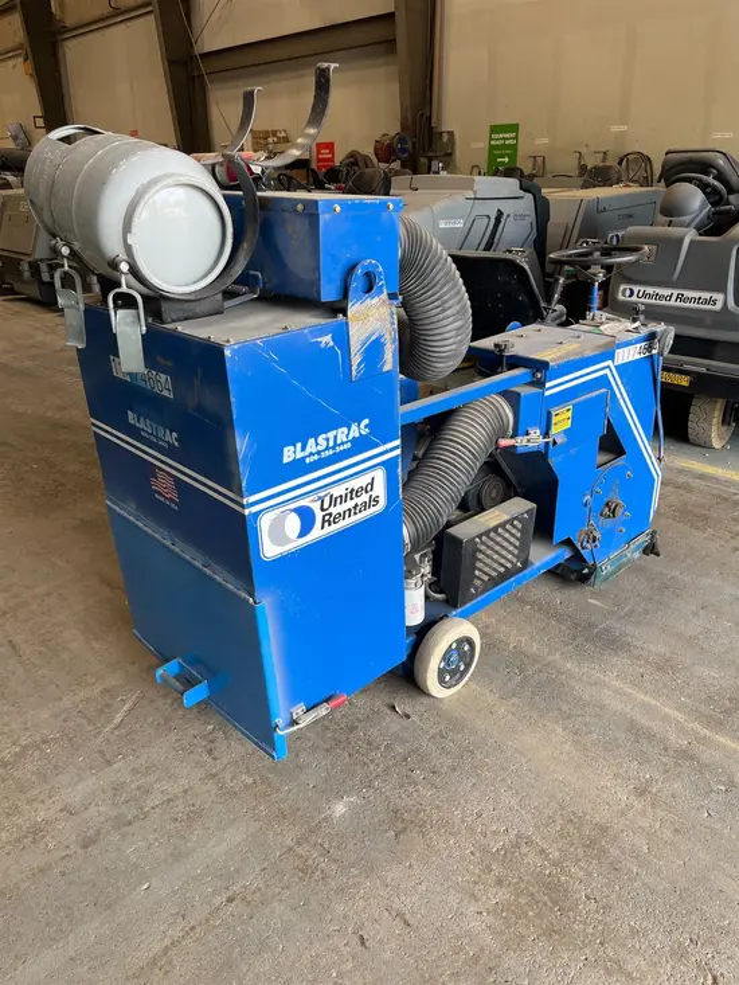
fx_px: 740
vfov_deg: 67.3
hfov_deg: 53.1
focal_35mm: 26
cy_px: 492
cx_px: 370
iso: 80
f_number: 1.6
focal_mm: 5.1
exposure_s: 1/121
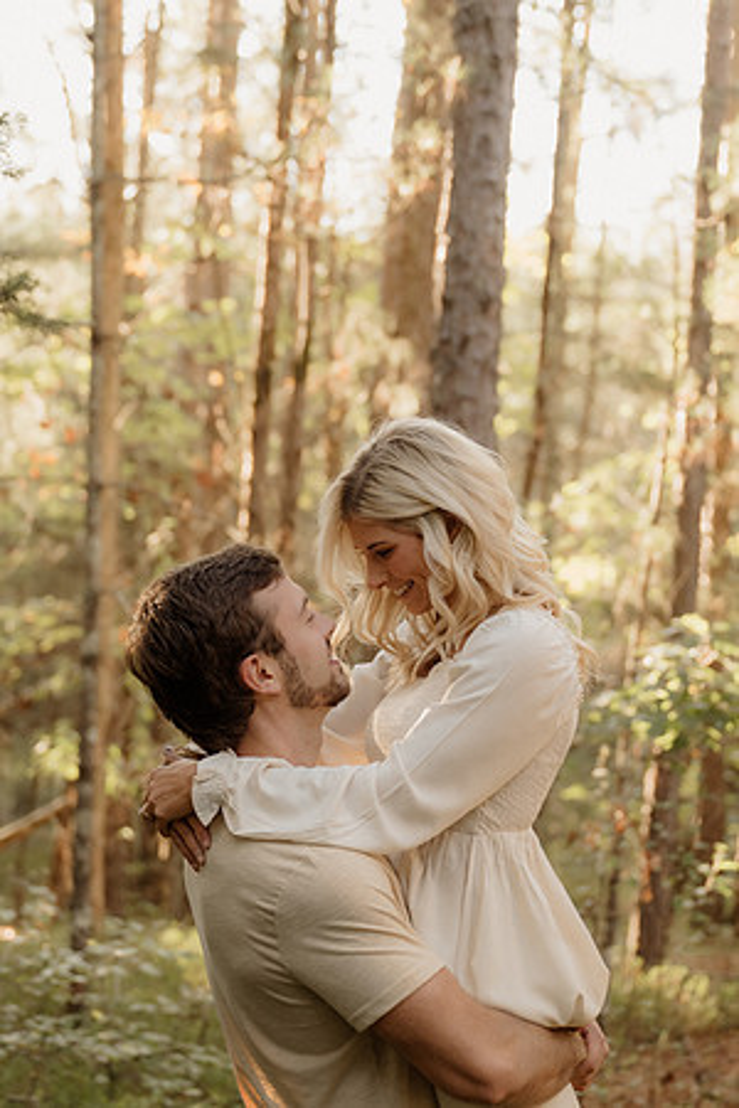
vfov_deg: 25.7
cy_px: 554
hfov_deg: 17.3
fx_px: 2432
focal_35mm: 79
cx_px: 370
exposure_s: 1/160
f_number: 2.8
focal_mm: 53
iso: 500
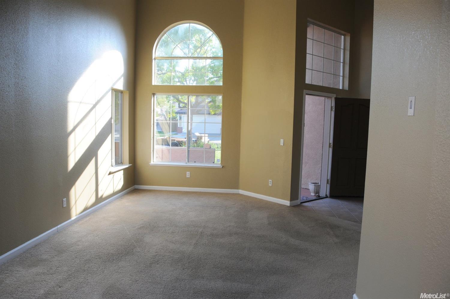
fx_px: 337
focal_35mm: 27
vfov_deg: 47.8
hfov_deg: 67.5
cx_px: 225
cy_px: 150
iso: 250
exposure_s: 1/125
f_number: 5.6
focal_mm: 18
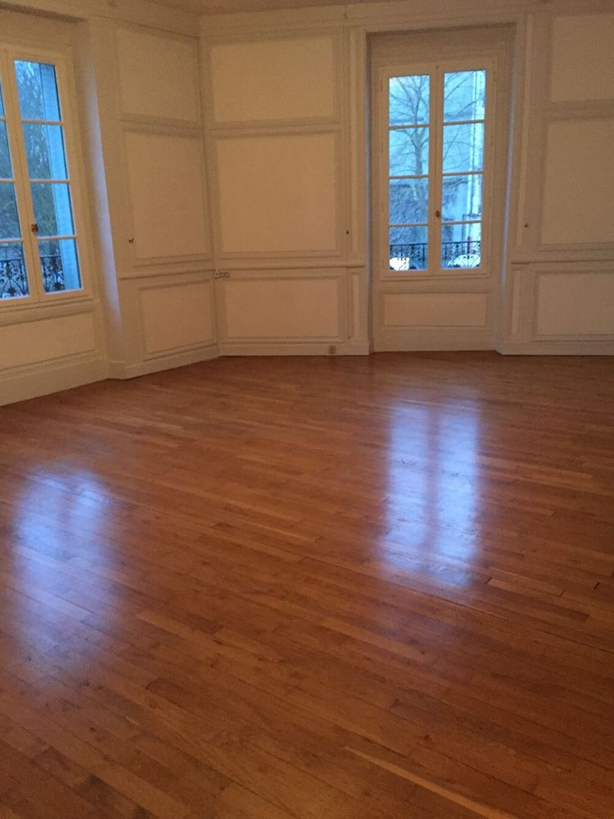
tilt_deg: -14.9
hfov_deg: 48.2
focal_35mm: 29
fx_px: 686
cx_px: 307
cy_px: 410
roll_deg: +1.8
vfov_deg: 61.7
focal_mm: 4.15
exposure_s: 1/17
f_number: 2.2
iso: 320
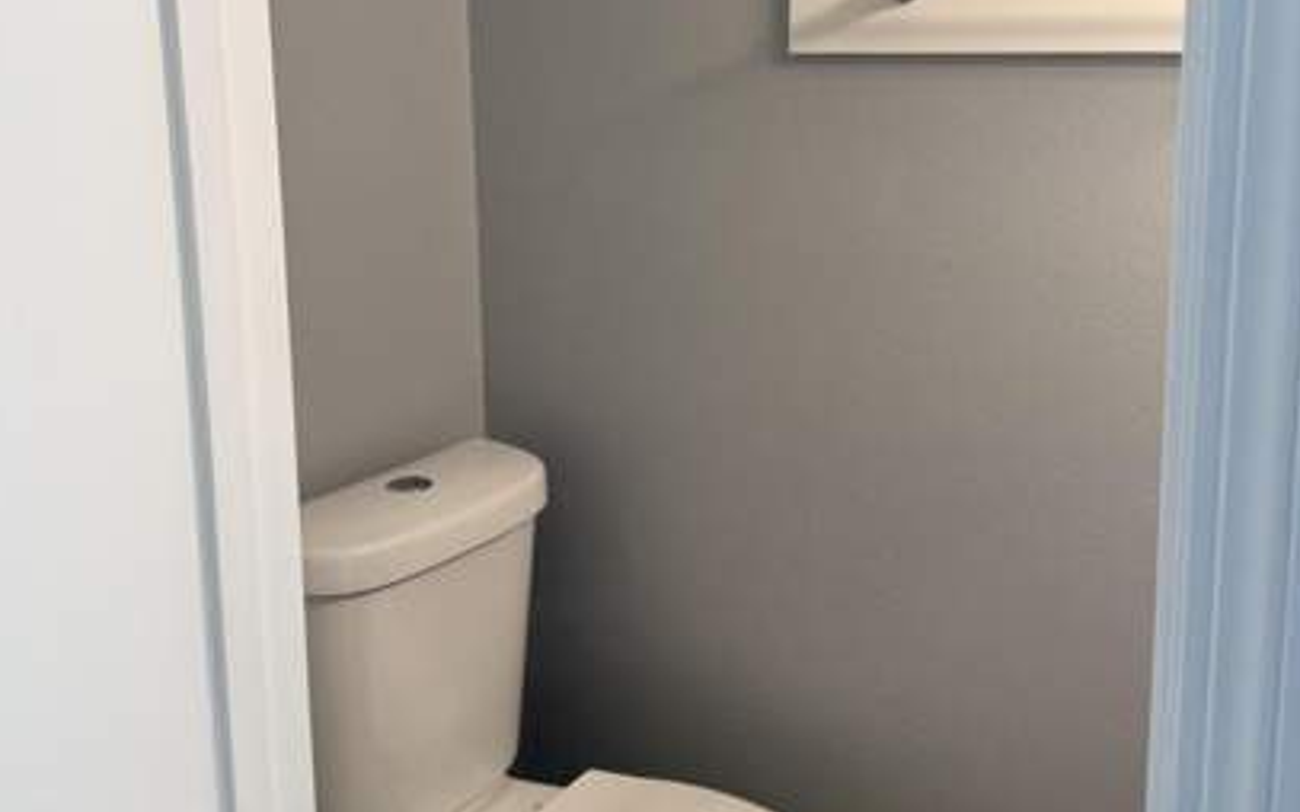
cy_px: 278
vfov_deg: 31.7
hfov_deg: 49.3
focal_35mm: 40
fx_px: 1417
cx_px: 645
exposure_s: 1/121
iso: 200
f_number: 1.78
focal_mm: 6.76
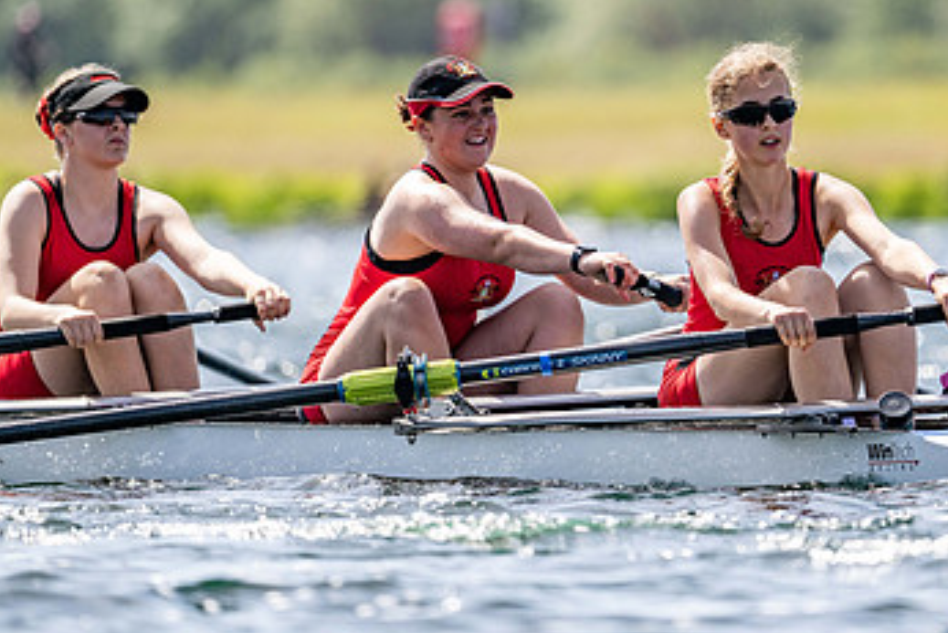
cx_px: 699
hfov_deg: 3.1
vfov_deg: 2.1
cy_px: 221
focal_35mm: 671
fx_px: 17676
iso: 250
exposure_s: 1/2500
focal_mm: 400
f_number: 4.5
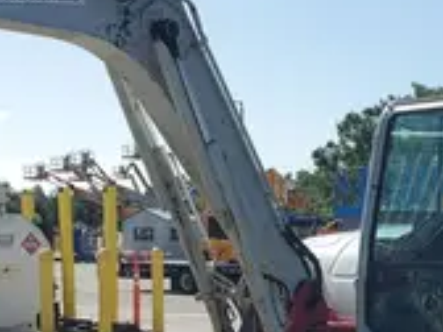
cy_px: 267
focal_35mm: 85
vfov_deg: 17.2
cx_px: 198
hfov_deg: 23.0
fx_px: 1088
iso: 50
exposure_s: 1/1894
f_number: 2.4
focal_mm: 4.3
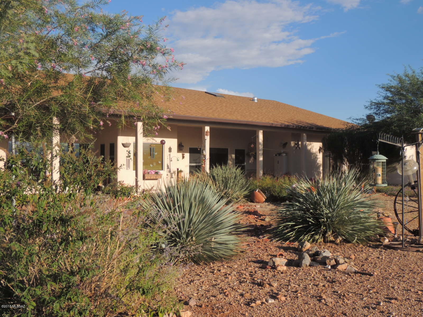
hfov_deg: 52.6
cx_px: 212
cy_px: 158
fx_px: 428
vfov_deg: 40.7
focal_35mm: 35
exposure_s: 1/1000
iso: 100
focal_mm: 6.2
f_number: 3.3
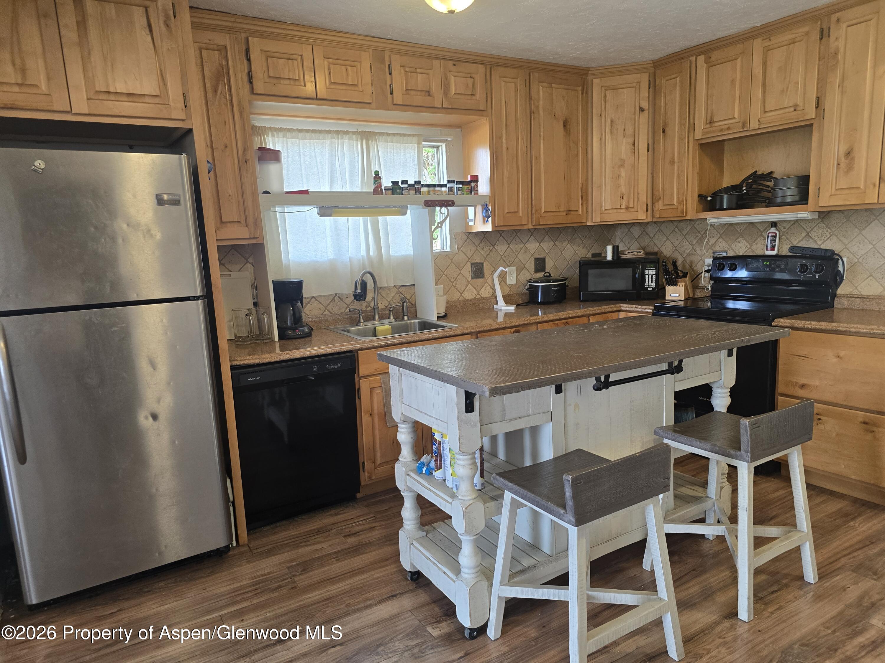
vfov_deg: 58.9
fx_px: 588
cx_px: 442
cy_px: 332
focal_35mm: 23
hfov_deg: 73.9
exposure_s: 1/120
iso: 125
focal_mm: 6.3
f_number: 1.7
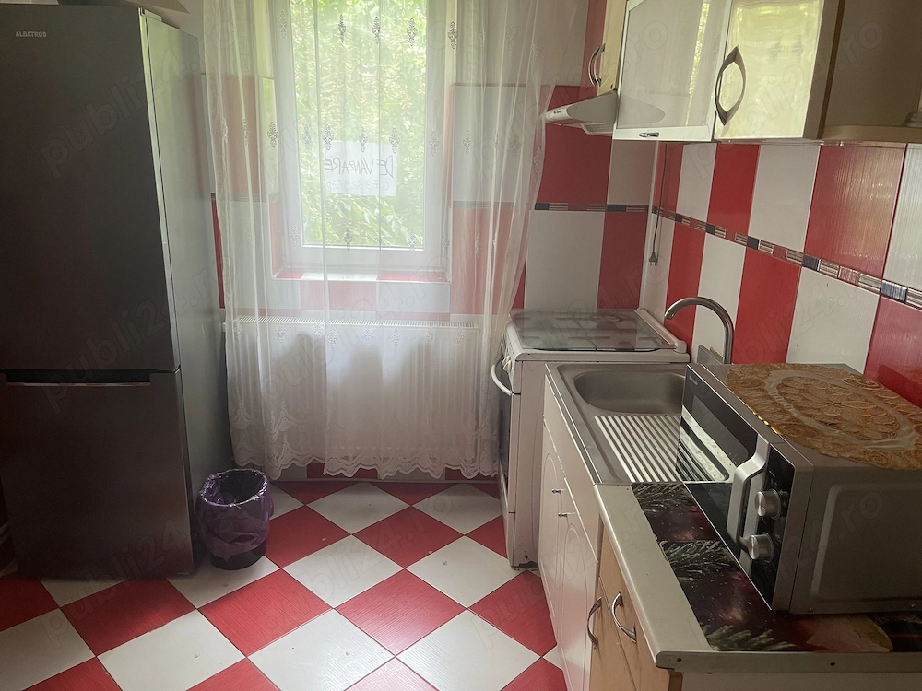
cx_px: 461
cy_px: 346
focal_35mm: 25
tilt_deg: -16.8
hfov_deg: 69.4
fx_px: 666
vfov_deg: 54.9
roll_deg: -1.9
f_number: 1.6
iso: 200
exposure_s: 1/60
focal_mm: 5.1
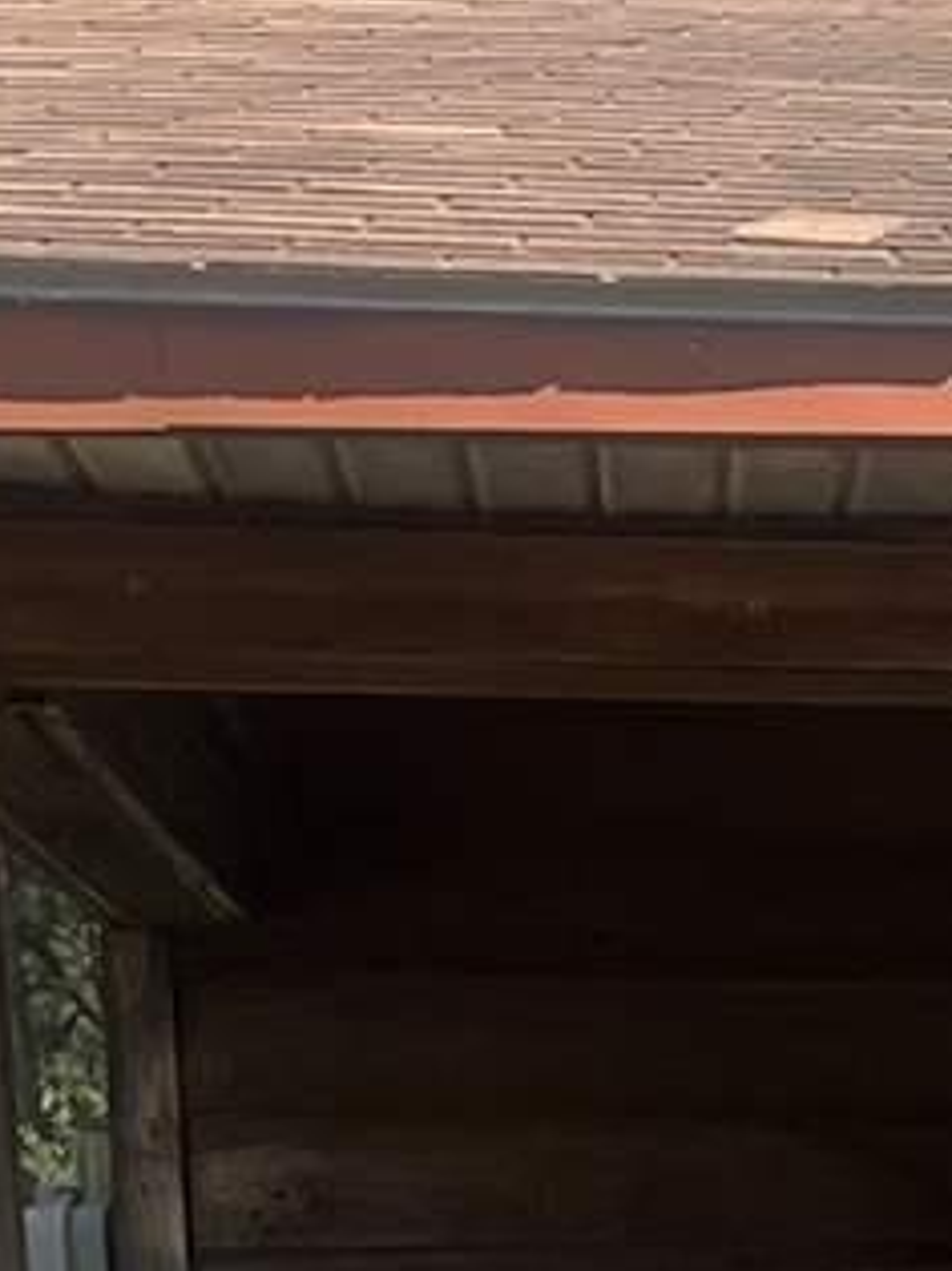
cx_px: 2981
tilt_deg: -5.2
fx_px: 6972
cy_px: 1989
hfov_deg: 6.9
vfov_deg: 10.0
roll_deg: +2.3
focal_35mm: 190
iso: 50
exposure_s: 1/1957
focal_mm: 5.1
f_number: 1.6
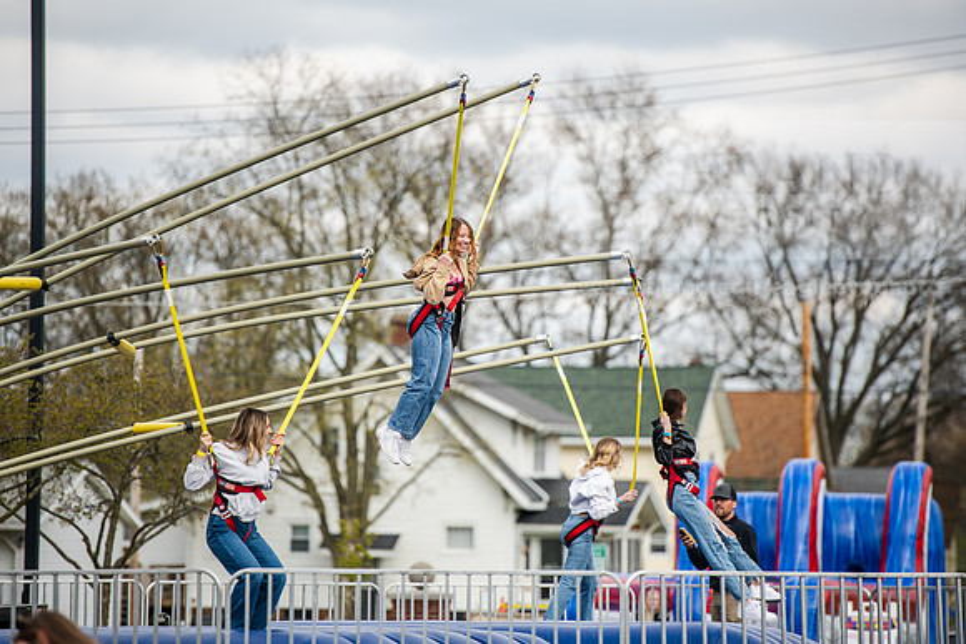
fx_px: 5368
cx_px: 483
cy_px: 322
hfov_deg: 10.3
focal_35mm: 200
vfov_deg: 6.9
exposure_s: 1/800
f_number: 3.2
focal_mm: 200
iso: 100
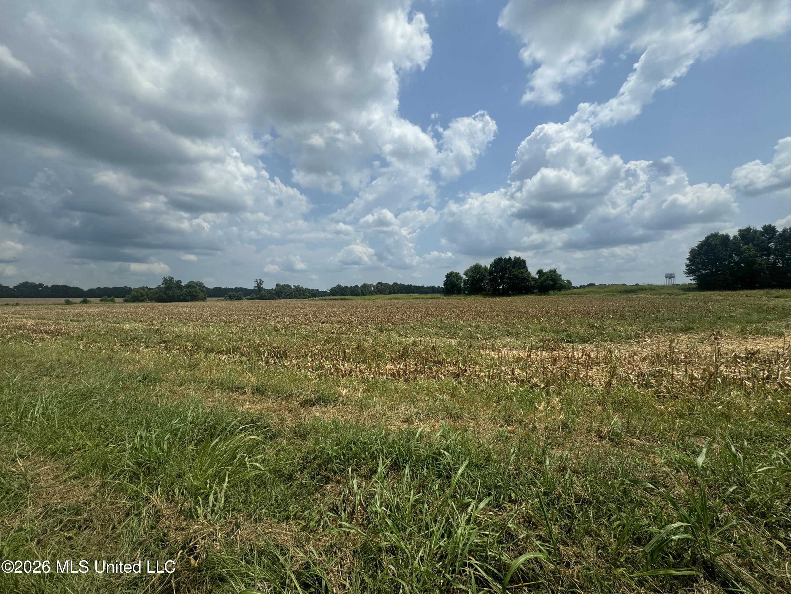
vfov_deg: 85.7
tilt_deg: -0.6
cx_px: 396
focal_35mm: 14
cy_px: 297
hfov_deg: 102.1
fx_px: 320
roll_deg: +1.0
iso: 50
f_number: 2.2
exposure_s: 1/3906
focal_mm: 2.22
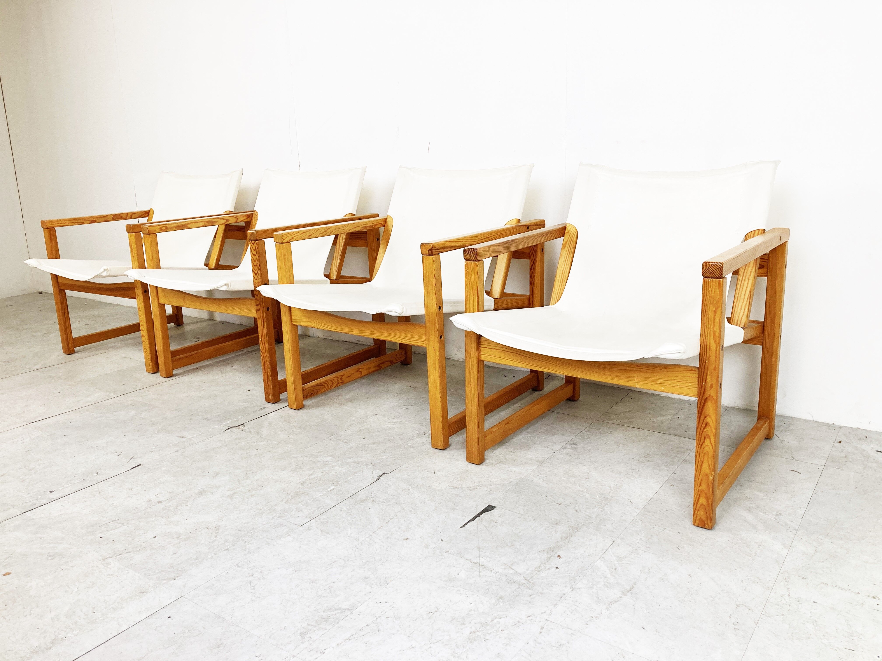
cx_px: 441
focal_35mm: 28
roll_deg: +1.5
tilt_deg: -13.0
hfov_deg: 63.4
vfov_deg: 49.7
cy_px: 330
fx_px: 713
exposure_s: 1/100
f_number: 1.8
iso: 40
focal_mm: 3.99
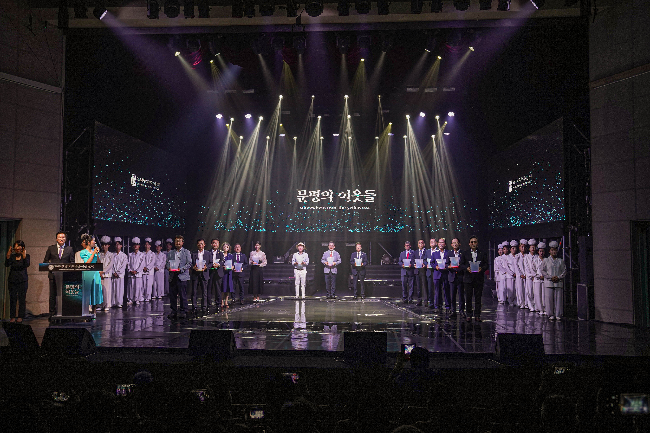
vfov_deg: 38.9
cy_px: 216
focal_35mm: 34
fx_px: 614
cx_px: 325
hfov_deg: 55.8
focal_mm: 34
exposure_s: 1/200
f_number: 4
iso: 1250
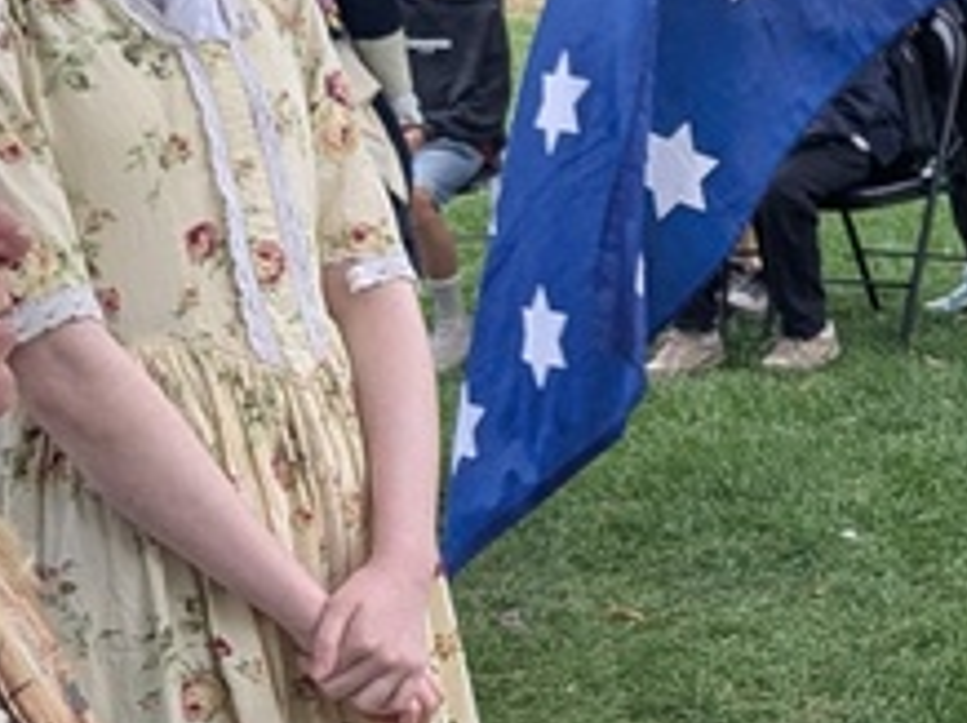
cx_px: 1628
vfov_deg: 11.5
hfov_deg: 14.1
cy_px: 807
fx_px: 3544
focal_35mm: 127
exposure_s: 1/120
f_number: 1.73
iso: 58
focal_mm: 4.38
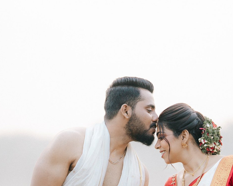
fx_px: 1518
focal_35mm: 220
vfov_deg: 7.0
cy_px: 136
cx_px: 151
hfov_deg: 8.8
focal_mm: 85
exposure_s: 1/3200
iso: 500
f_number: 1.4
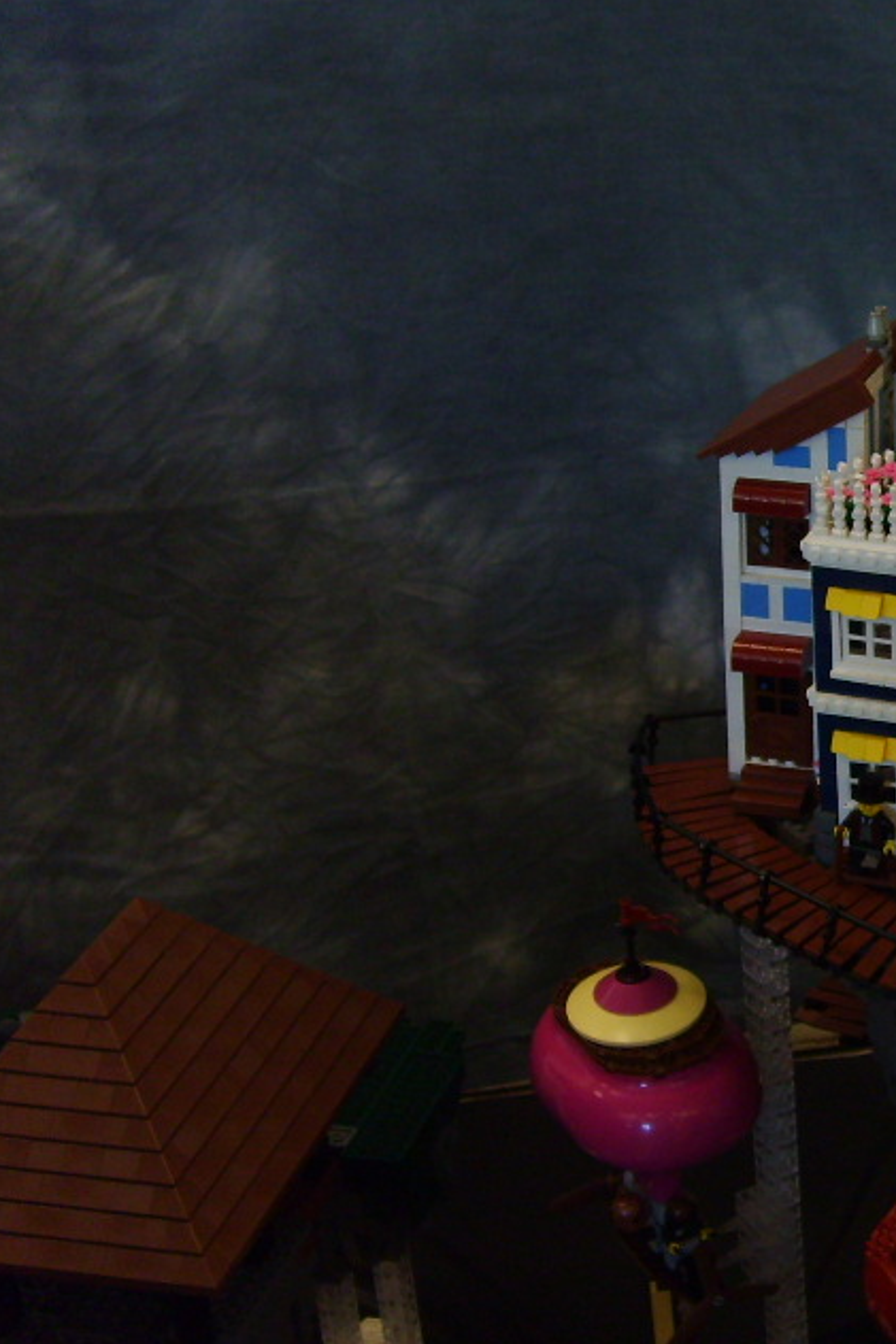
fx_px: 2204
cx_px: 1013
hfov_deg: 21.6
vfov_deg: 33.9
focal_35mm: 59
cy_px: 698
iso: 100
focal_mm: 5.8
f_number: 2.8
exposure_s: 1/30
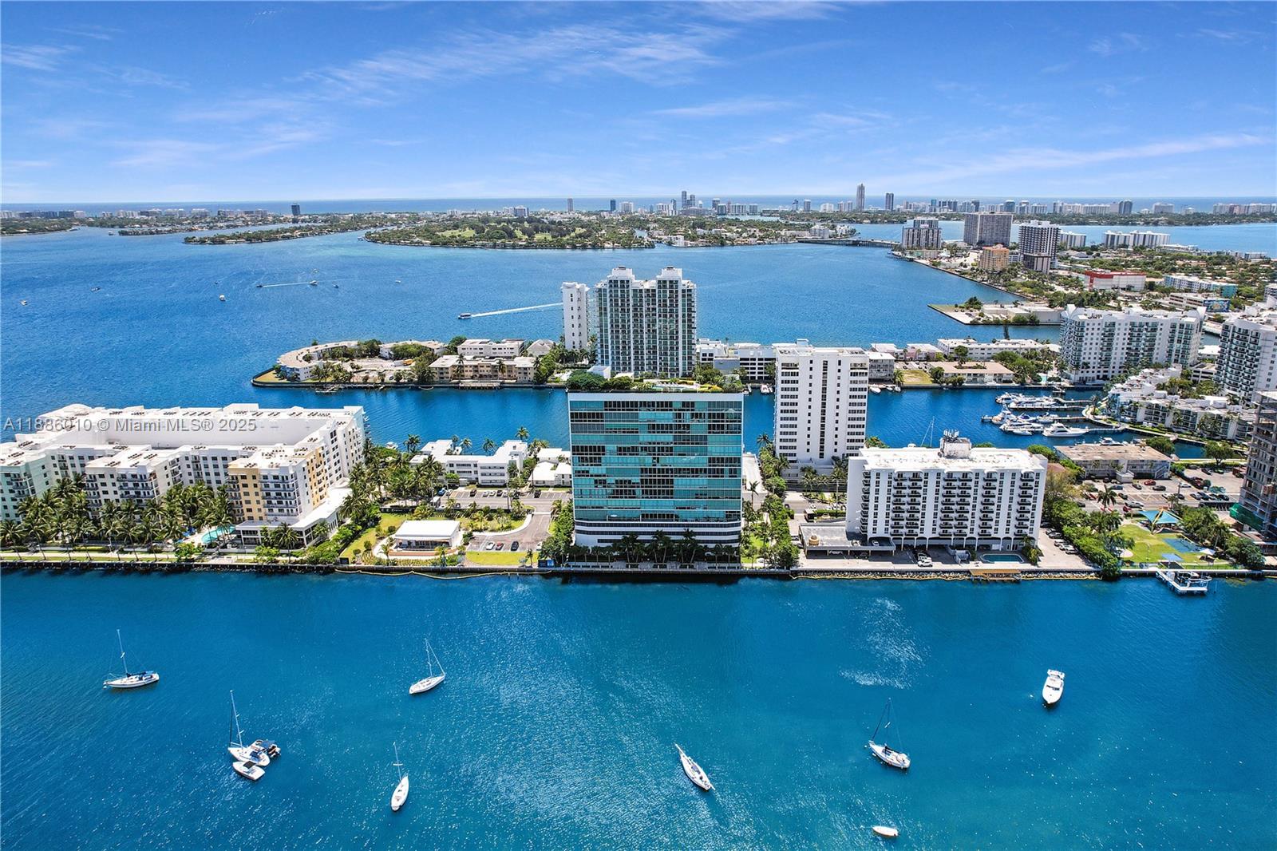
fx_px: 780
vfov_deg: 57.2
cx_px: 638
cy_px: 426
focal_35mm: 22
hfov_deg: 78.6
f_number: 2.8
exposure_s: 1/640
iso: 100
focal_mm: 8.38
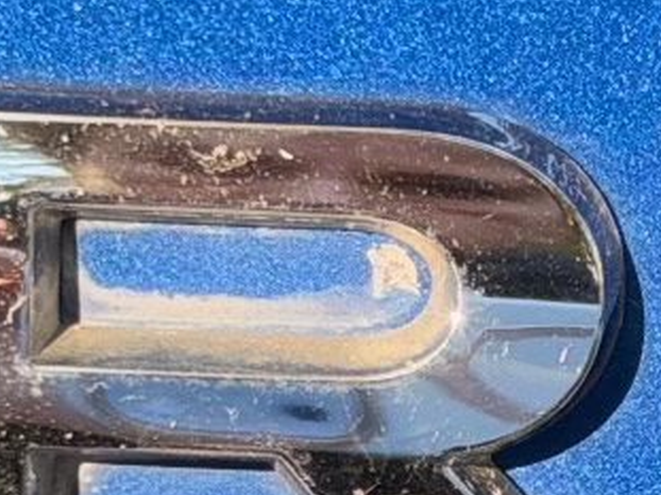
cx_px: 618
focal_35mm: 311
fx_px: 5936
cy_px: 576
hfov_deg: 6.4
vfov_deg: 4.8
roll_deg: +0.5
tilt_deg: -11.2
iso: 50
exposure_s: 1/121
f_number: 1.8
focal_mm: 6.93
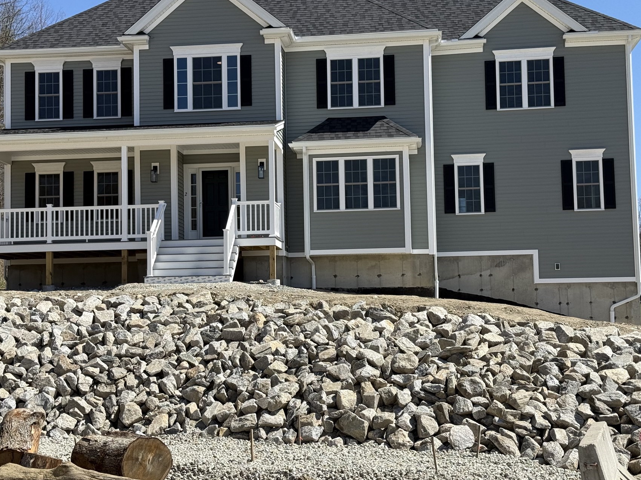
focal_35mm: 58
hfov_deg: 33.2
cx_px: 290
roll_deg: +1.2
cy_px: 230
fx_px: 1074
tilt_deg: +5.8
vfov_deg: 25.2
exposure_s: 1/4329
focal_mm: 6.76
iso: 64
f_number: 1.78
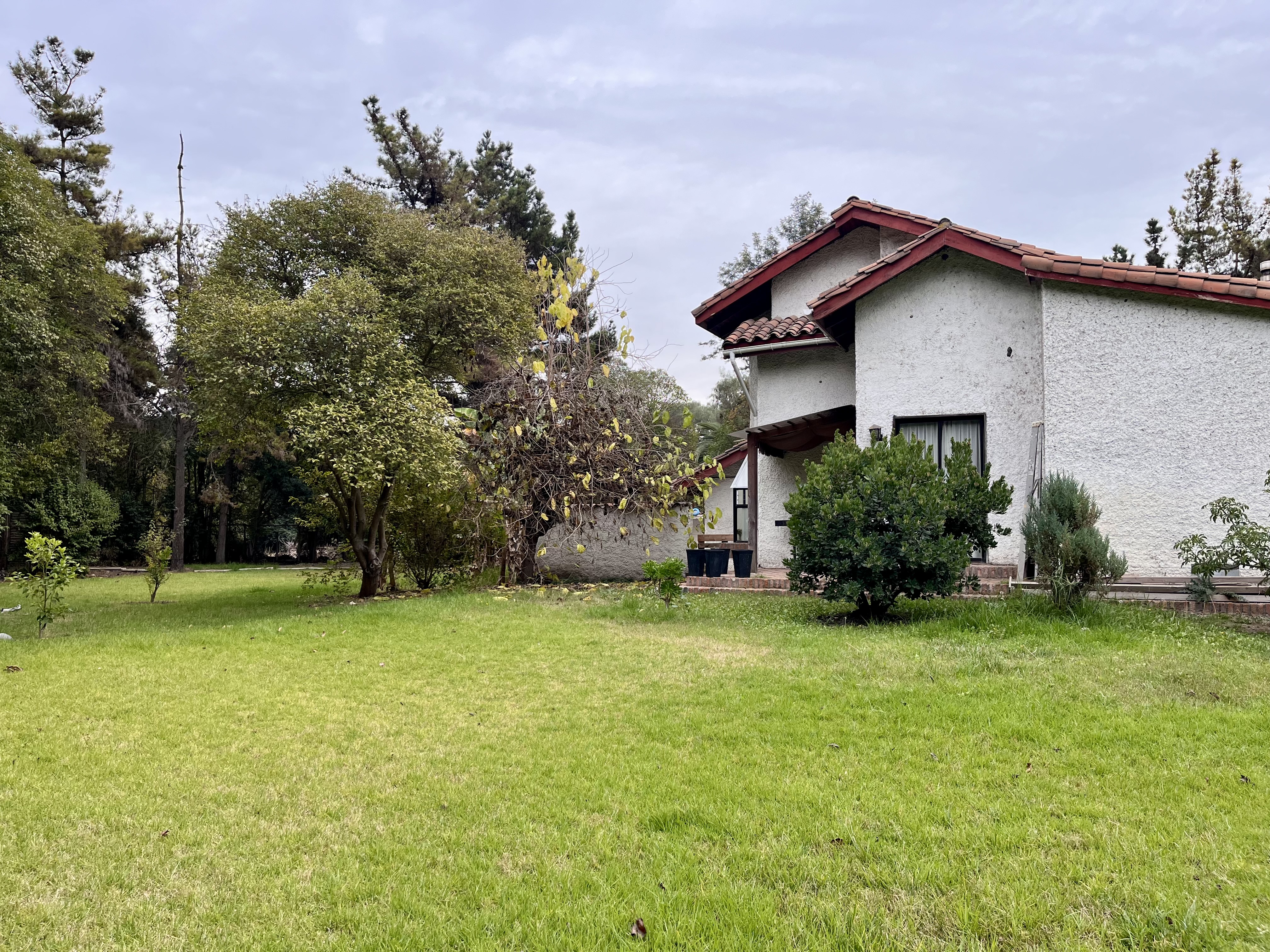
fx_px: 954
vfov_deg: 53.1
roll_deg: +0.4
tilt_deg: +3.7
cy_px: 476
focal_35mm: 26
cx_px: 635
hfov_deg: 67.3
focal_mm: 5.1
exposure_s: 1/878
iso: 50
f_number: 1.6
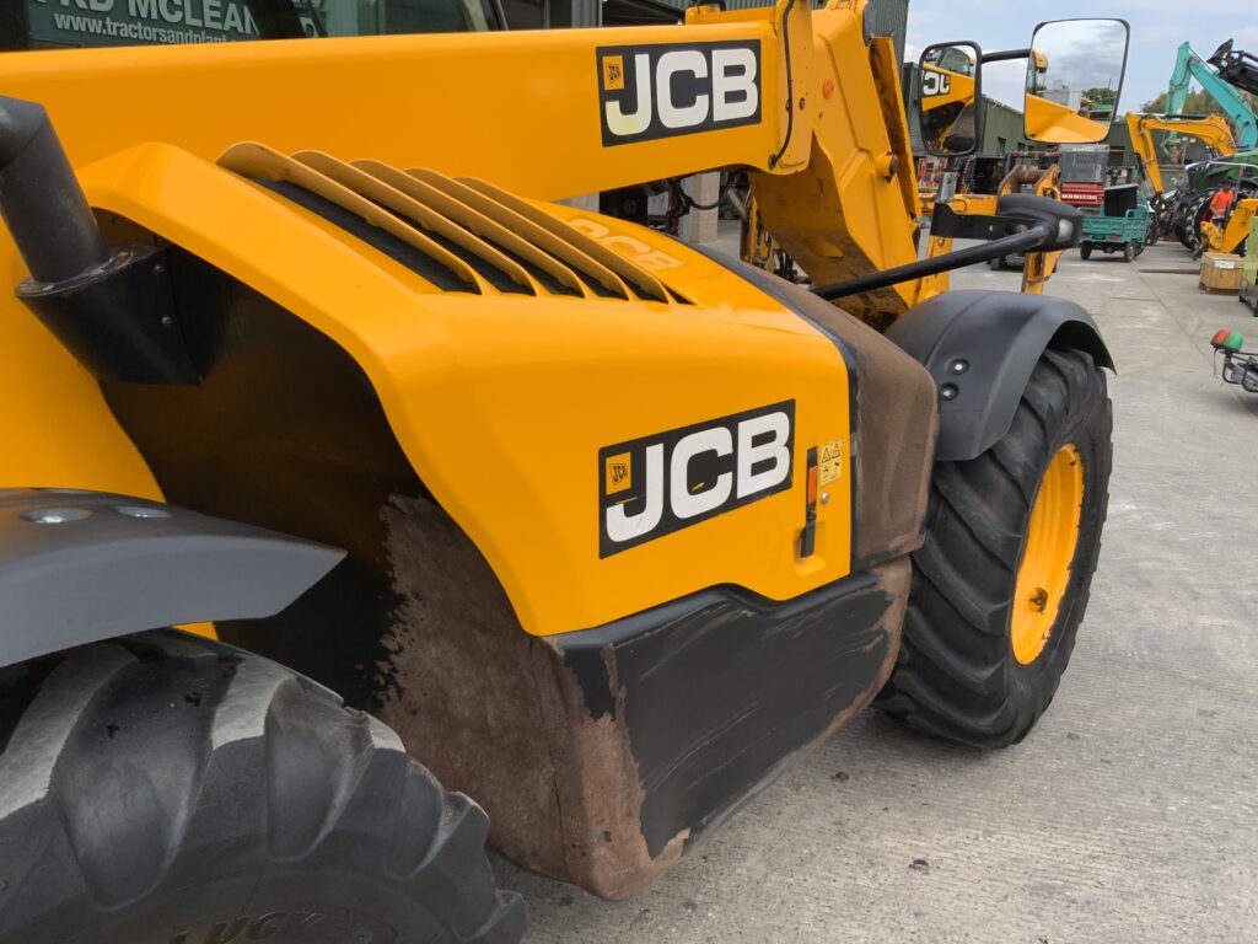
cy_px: 472
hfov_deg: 61.7
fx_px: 1054
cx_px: 629
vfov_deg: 48.2
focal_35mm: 29
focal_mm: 3
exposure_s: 1/883
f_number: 1.8
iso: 16
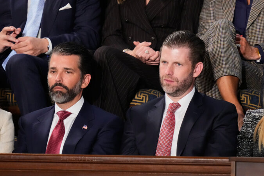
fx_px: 8799
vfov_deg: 1.1
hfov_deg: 1.7
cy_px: 88
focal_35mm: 1200
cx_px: 132
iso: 8000
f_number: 5.6
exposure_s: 1/200
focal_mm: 800
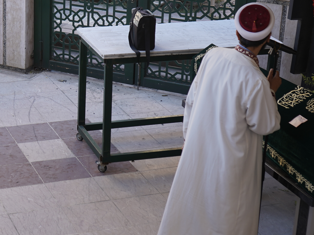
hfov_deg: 22.6
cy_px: 70
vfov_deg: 17.3
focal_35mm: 85
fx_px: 771
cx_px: 45
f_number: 4
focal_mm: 38
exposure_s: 1/160
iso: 160
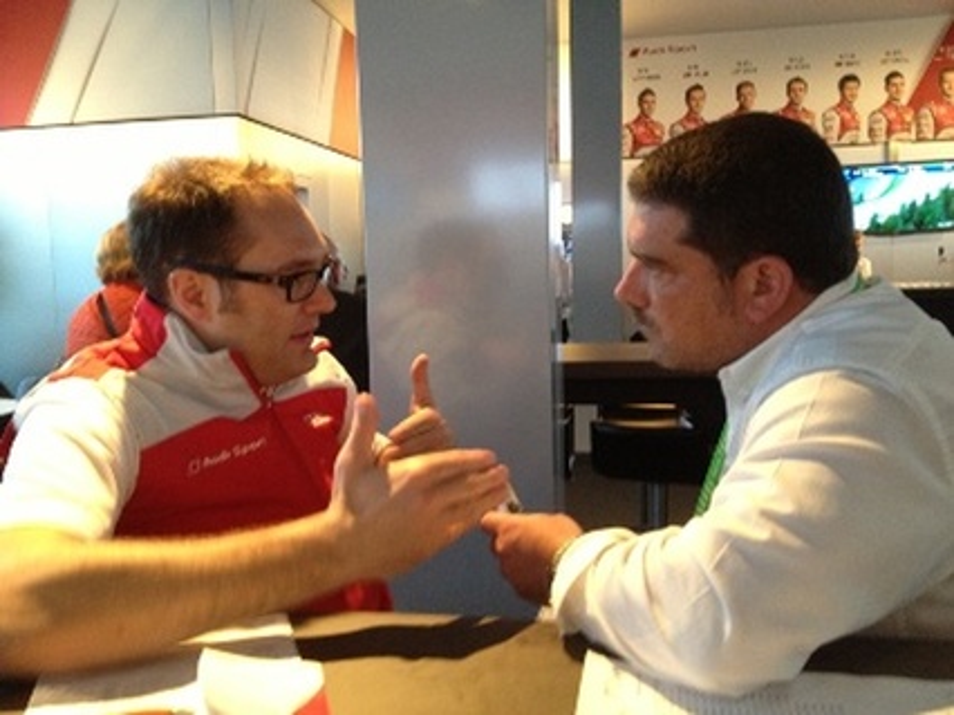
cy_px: 358
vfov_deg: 40.7
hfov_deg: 52.7
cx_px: 477
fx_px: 964
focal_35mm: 35
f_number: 2.4
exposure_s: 1/20
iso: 320
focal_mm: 4.28
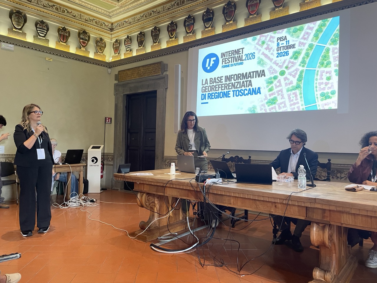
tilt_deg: +2.3
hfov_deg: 67.3
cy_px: 142
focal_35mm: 26
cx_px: 188
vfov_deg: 53.1
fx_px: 283
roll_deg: -0.8
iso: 250
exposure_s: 1/60
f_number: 1.6
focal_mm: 4.2
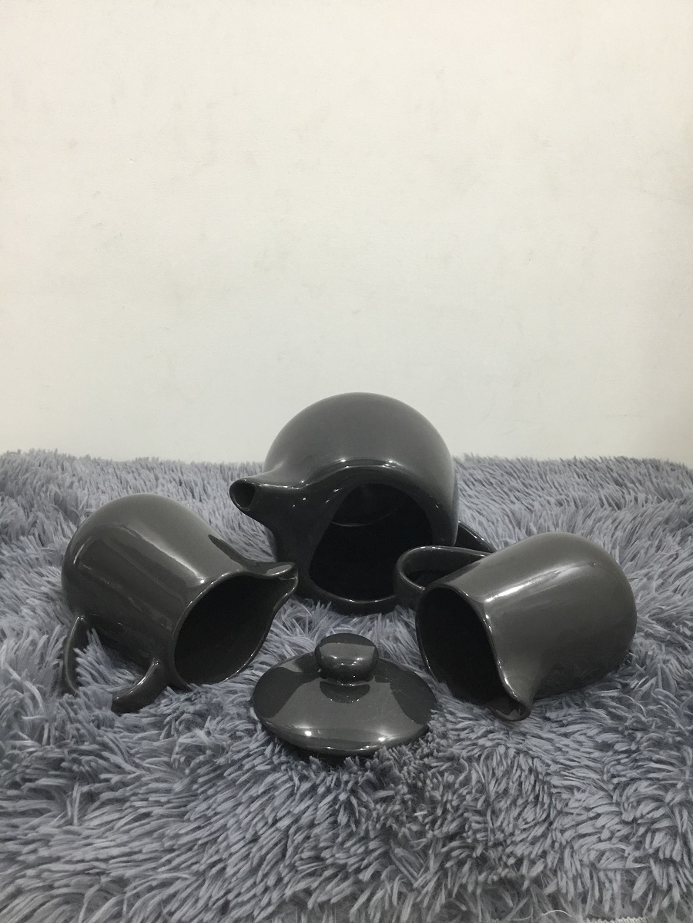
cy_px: 462
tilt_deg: -16.5
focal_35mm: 31
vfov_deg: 58.4
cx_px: 346
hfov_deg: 45.4
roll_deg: -1.4
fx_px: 827
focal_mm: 3.3
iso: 125
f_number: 2.4
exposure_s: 1/33
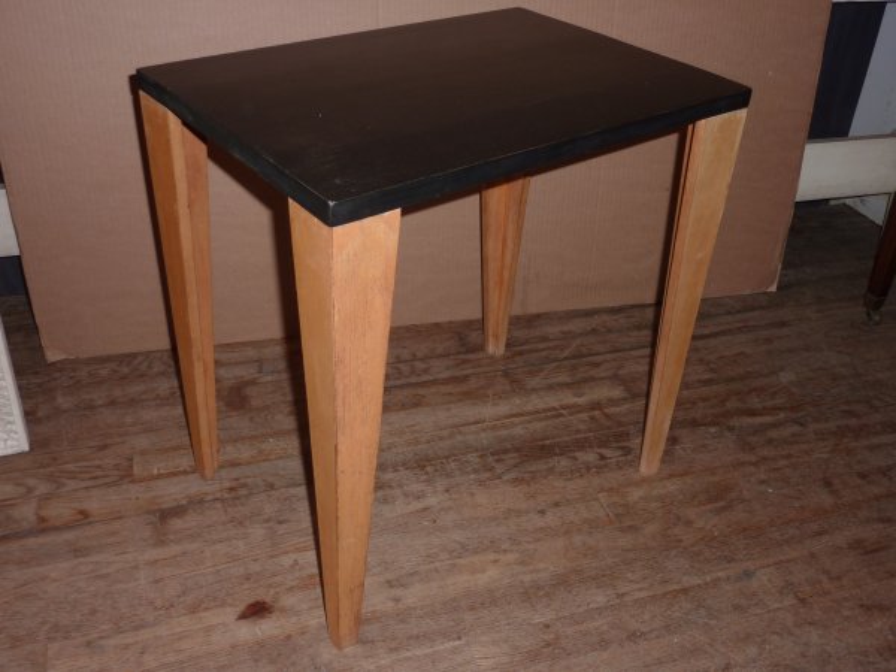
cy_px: 336
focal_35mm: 35
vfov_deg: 40.7
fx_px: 906
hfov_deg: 52.6
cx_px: 448
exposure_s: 1/30
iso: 80
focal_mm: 5.7
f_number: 3.5
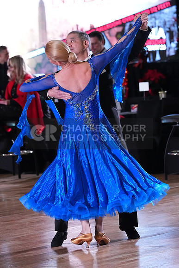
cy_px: 134
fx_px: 1491
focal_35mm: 200
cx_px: 90
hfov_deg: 6.9
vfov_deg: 10.3
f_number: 5.6
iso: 10000
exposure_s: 1/400
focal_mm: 200
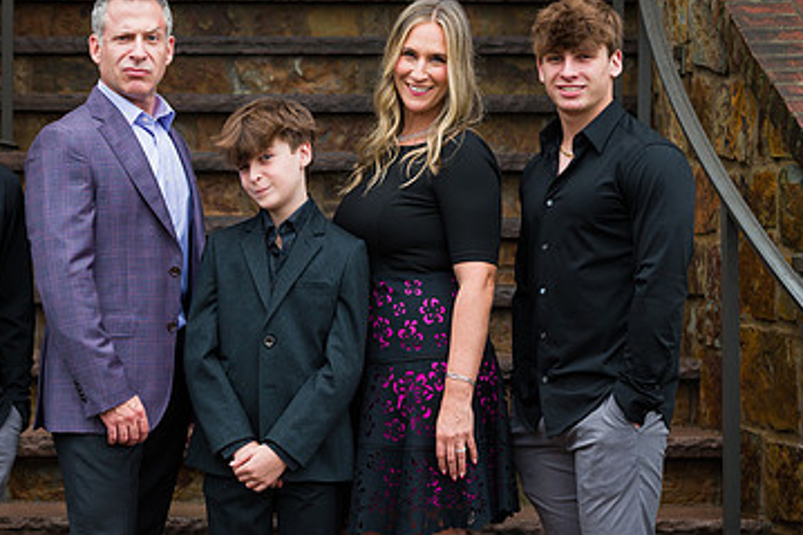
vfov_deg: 9.4
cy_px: 227
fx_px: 3255
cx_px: 279
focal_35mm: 146
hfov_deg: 14.0
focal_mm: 85
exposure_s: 1/200
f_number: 4
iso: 200
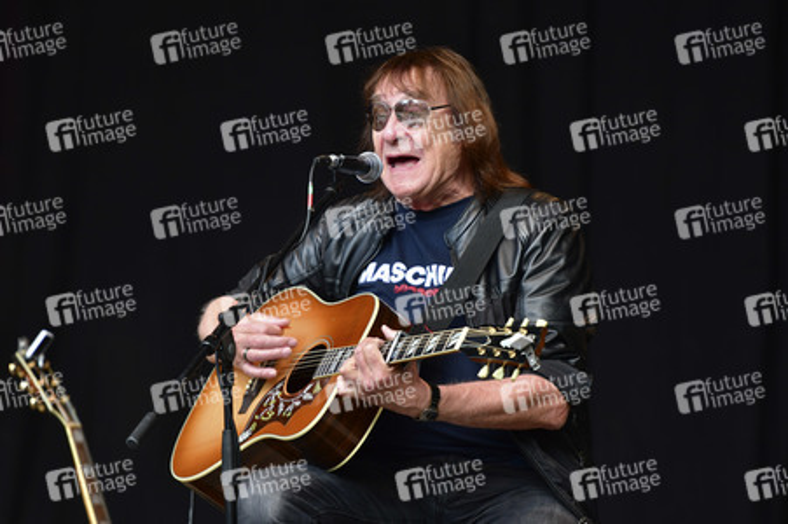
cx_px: 394
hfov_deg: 7.2
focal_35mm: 285
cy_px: 262
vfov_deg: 4.8
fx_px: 6234
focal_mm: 190
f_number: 2.8
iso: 360
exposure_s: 1/400
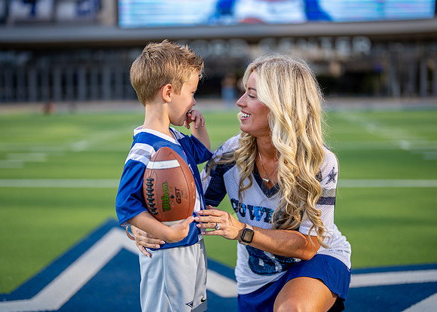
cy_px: 159
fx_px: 678
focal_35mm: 55
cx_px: 206
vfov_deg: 25.9
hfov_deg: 35.7
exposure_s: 1/3200
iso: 125
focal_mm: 50
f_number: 1.2
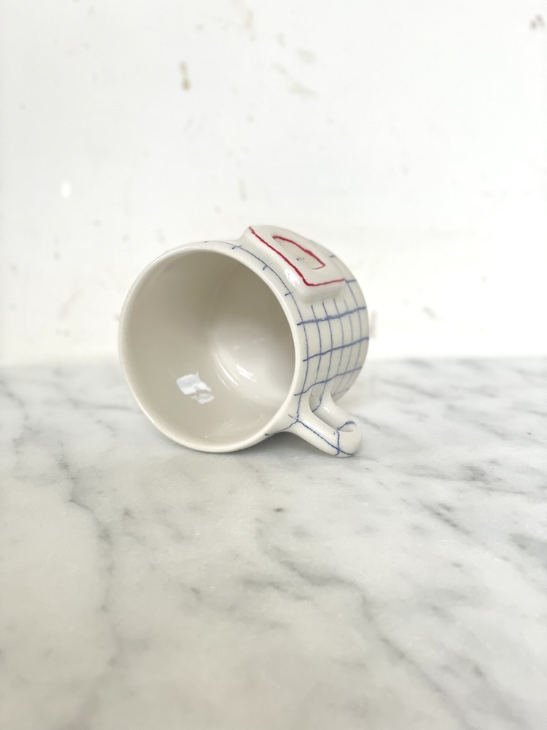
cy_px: 365
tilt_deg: -10.5
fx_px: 1096
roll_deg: +0.4
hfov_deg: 28.0
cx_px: 274
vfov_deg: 36.8
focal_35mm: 52
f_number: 2
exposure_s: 1/122
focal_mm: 6
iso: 100
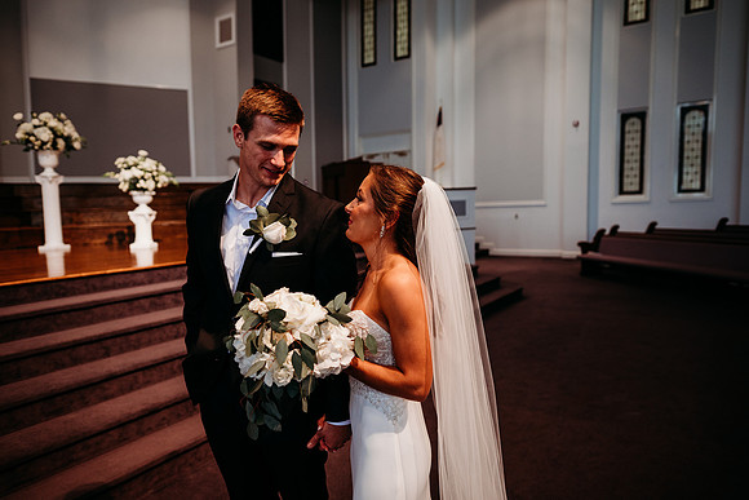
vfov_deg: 53.2
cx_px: 374
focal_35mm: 24
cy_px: 250
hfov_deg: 73.7
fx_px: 499
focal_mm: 24
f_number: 2.5
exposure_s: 1/160
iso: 640
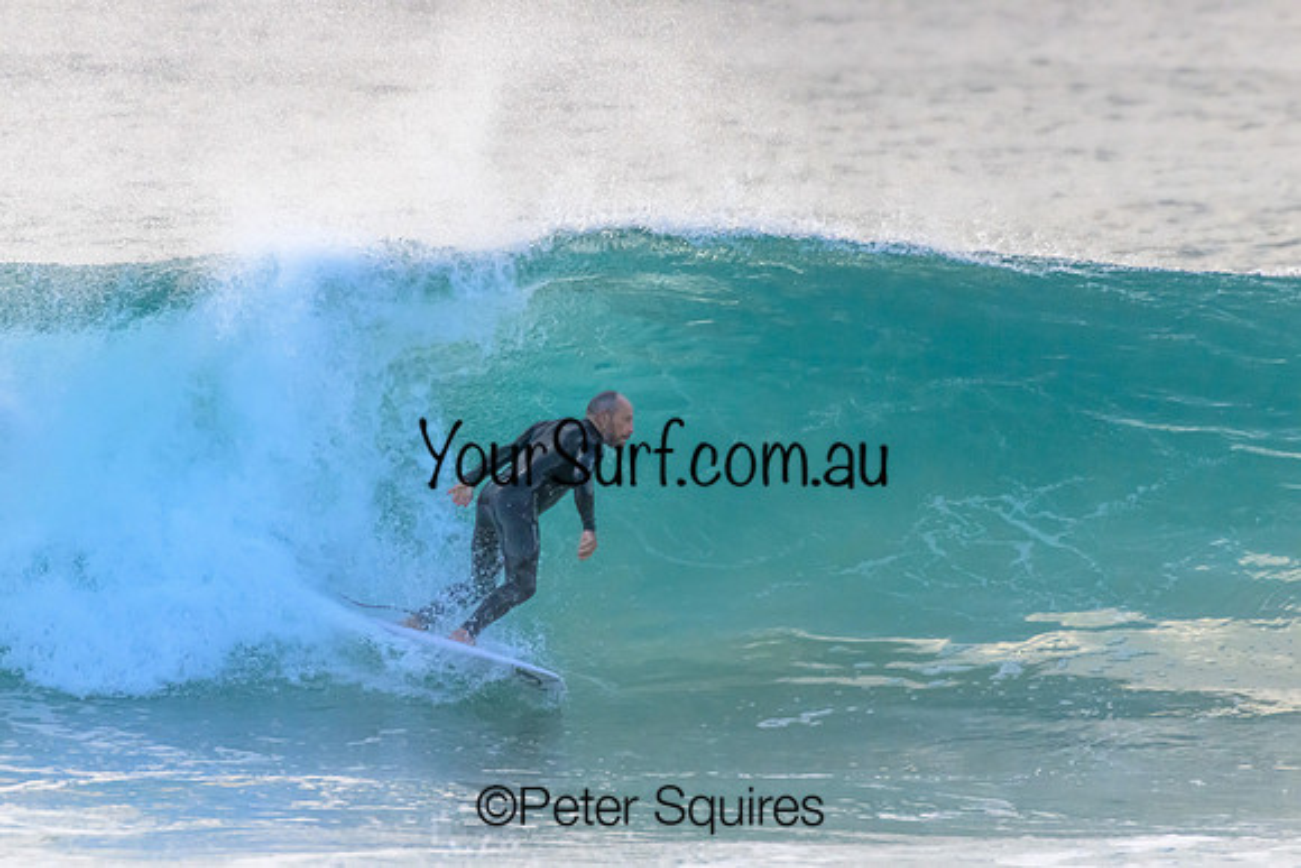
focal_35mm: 680
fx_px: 24579
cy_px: 434
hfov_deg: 3.0
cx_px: 650
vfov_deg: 2.0
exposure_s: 1/2000
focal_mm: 680
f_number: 11
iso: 4500
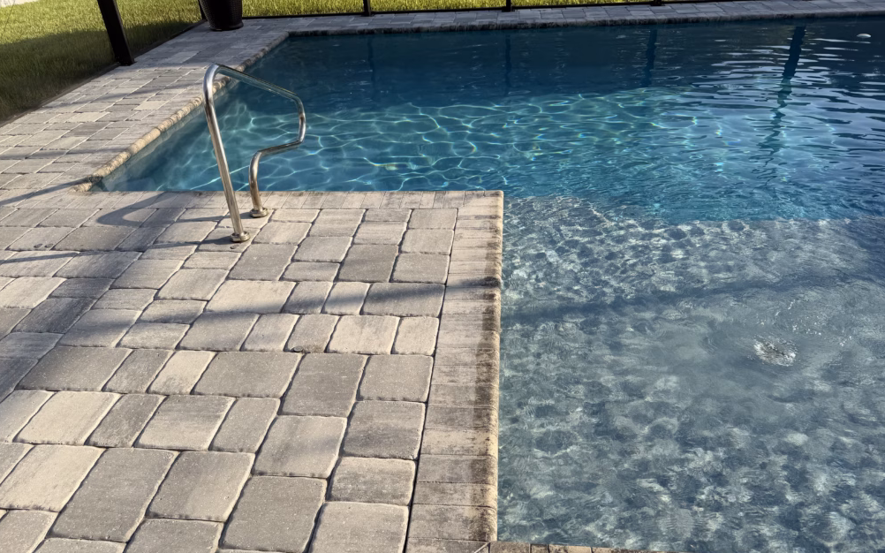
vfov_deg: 47.5
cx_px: 441
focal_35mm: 26
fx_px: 627
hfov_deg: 70.4
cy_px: 302
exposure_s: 1/1032
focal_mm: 6.76
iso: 80
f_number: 1.78
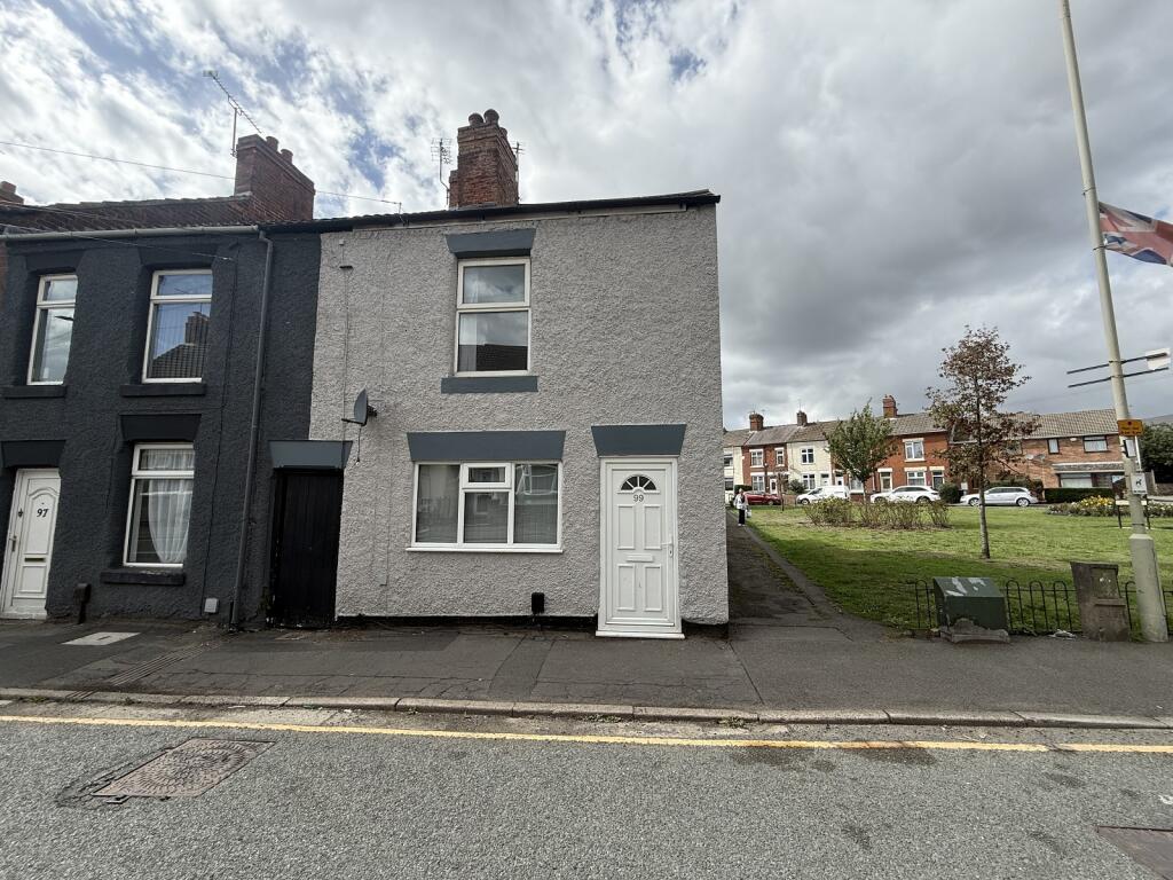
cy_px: 440
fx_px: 474
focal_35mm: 14
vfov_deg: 85.7
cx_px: 586
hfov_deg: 102.1
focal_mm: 2.22
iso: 50
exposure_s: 1/1259
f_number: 2.2
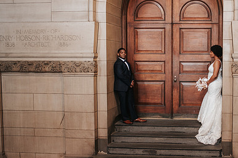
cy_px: 92
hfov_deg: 32.6
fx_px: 397
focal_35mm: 60
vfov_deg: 22.6
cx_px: 184
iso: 1000
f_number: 2.2
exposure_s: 1/125
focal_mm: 35
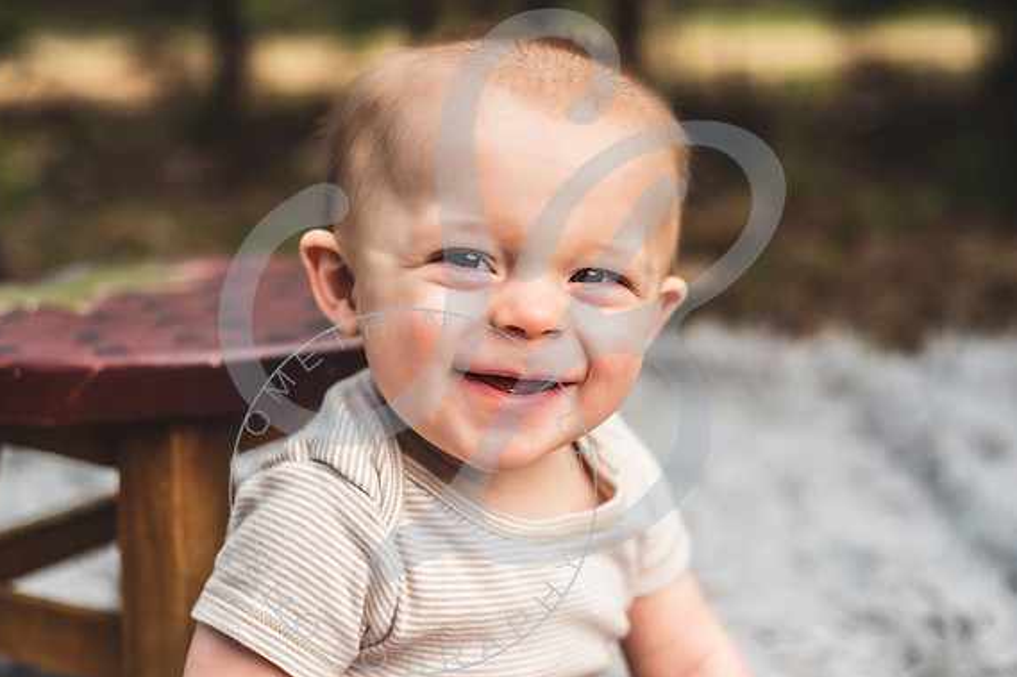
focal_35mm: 51
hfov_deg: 38.9
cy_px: 342
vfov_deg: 26.5
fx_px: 1440
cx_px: 502
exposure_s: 1/1600
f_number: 2.8
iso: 100
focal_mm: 50
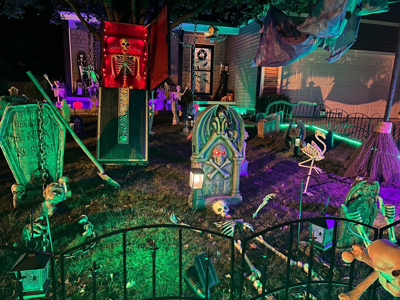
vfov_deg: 53.1
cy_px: 150
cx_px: 200
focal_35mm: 26
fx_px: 300
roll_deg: -1.9
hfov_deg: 67.3
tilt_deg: -11.3
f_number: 1.5
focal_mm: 5.7
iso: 640
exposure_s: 1/11
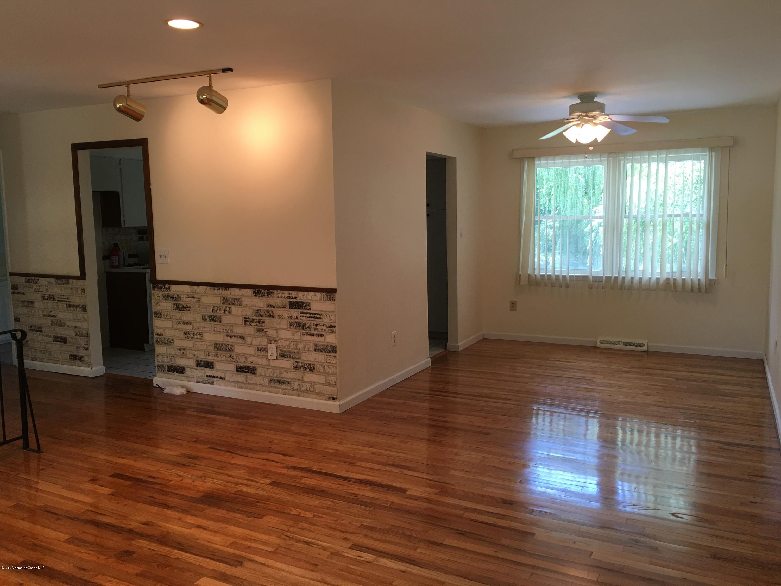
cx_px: 390
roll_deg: +0.3
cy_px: 293
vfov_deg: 48.2
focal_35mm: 29
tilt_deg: -5.3
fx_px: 654
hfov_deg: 61.7
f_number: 2.2
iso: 25
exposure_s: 1/30
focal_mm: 4.15
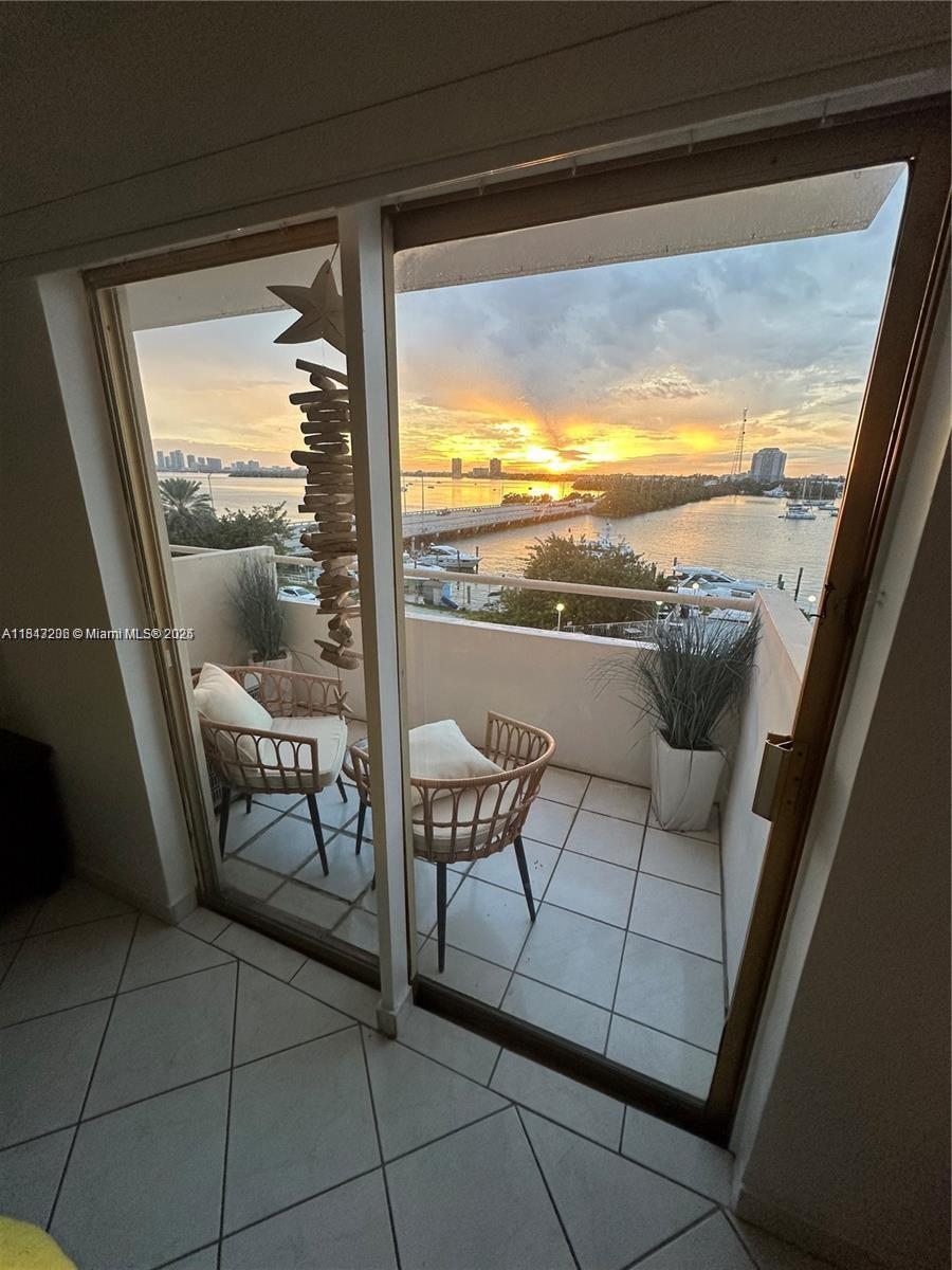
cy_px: 635
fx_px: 513
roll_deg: +0.0
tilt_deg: -18.6
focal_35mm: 14
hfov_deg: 85.7
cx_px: 476
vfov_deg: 102.1
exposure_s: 1/99
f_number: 2.2
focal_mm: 2.22
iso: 160
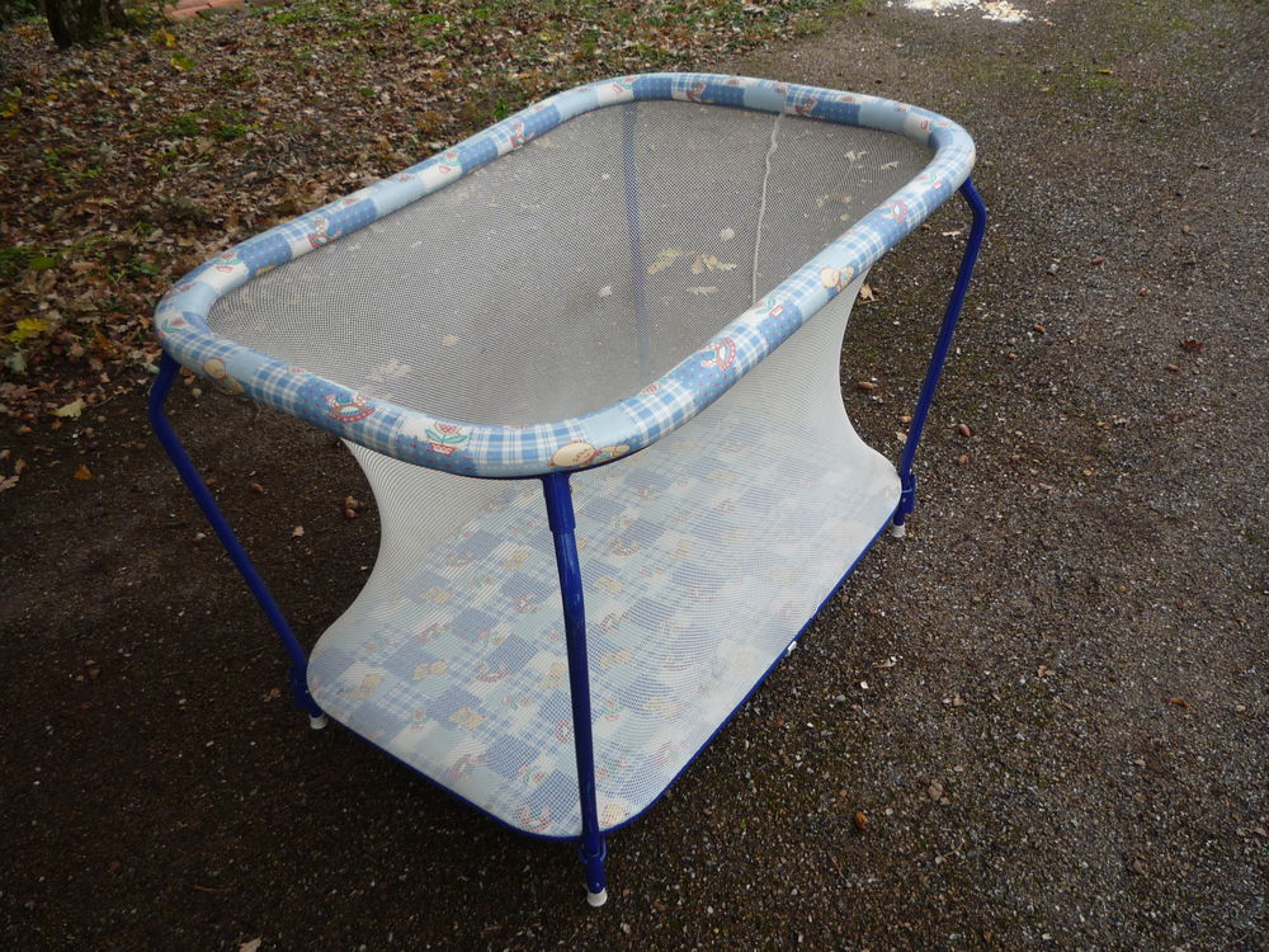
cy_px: 476
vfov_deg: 46.8
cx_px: 634
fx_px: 1100
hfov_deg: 60.0
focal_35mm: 30
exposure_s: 1/125
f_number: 4
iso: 100
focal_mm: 5.2
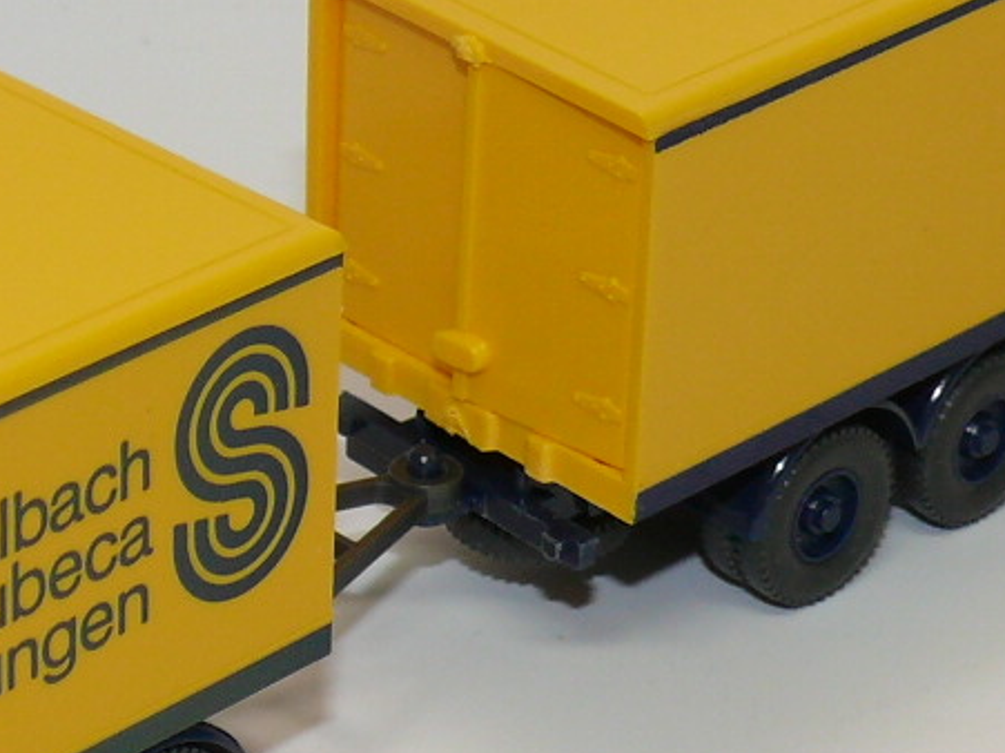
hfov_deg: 10.5
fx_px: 5457
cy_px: 178
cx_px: 357
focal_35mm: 188
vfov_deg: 7.9
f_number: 4
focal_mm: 9.4
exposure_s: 1/30
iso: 100
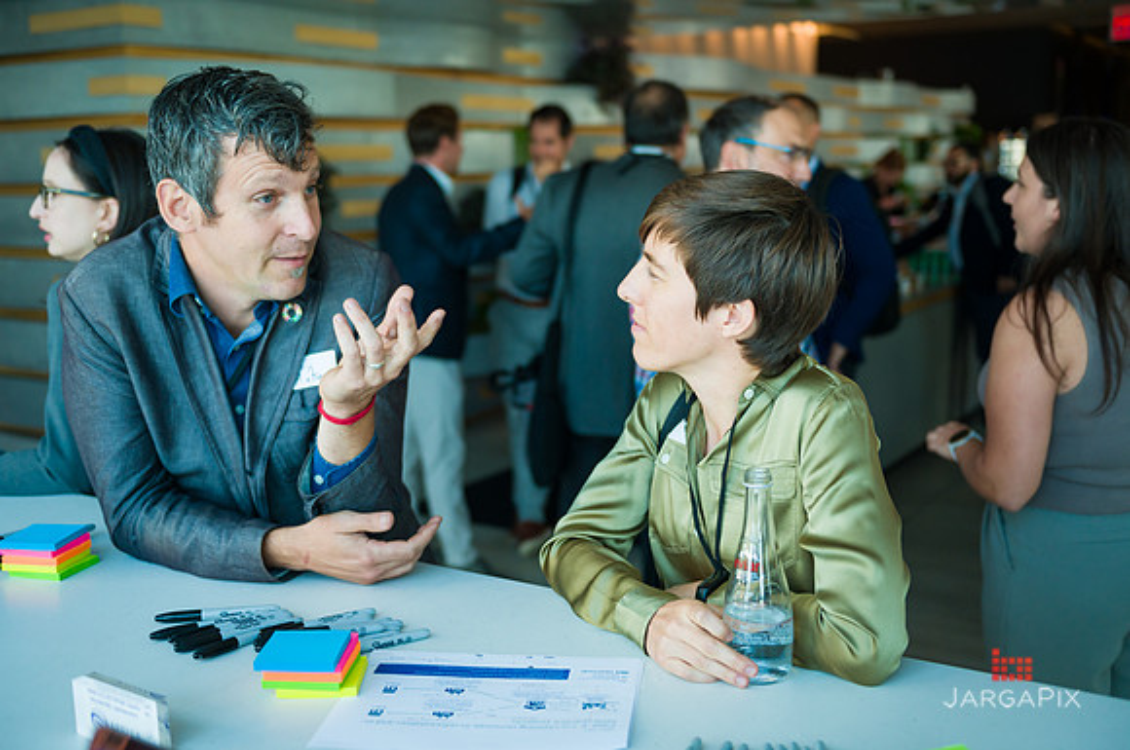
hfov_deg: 50.5
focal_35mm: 38
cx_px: 566
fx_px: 1198
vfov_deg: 34.8
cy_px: 375
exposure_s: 1/500
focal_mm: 38
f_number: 3.2
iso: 1000
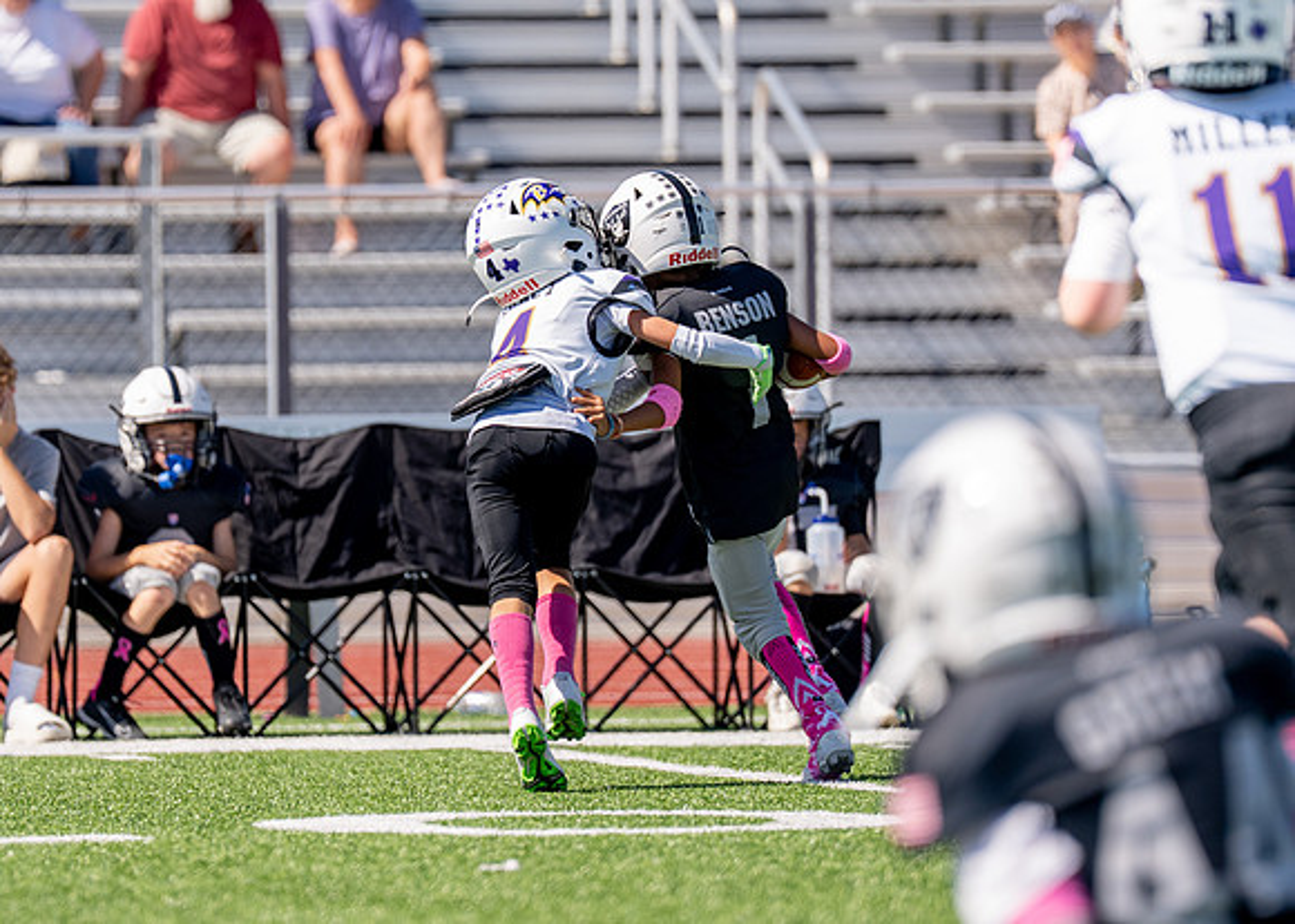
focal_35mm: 387
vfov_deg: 3.7
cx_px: 578
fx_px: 14228
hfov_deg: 5.2
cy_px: 364
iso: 200
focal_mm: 200
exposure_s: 1/3200
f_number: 2.8
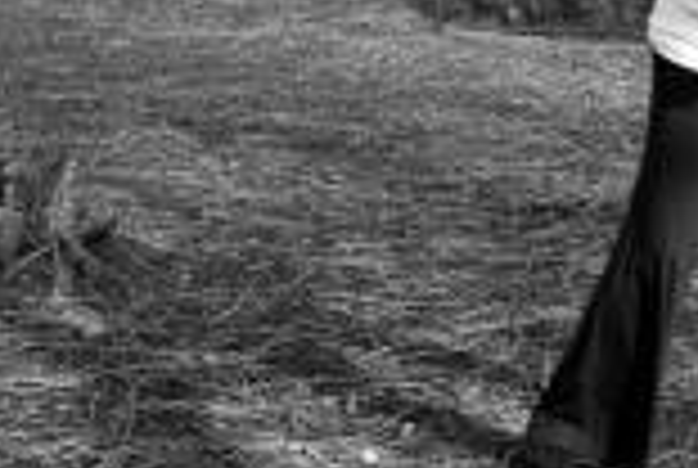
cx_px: 851
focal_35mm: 135
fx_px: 2628
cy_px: 11
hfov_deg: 14.6
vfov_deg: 10.1
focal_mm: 35
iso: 100
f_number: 6.3
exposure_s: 1/160
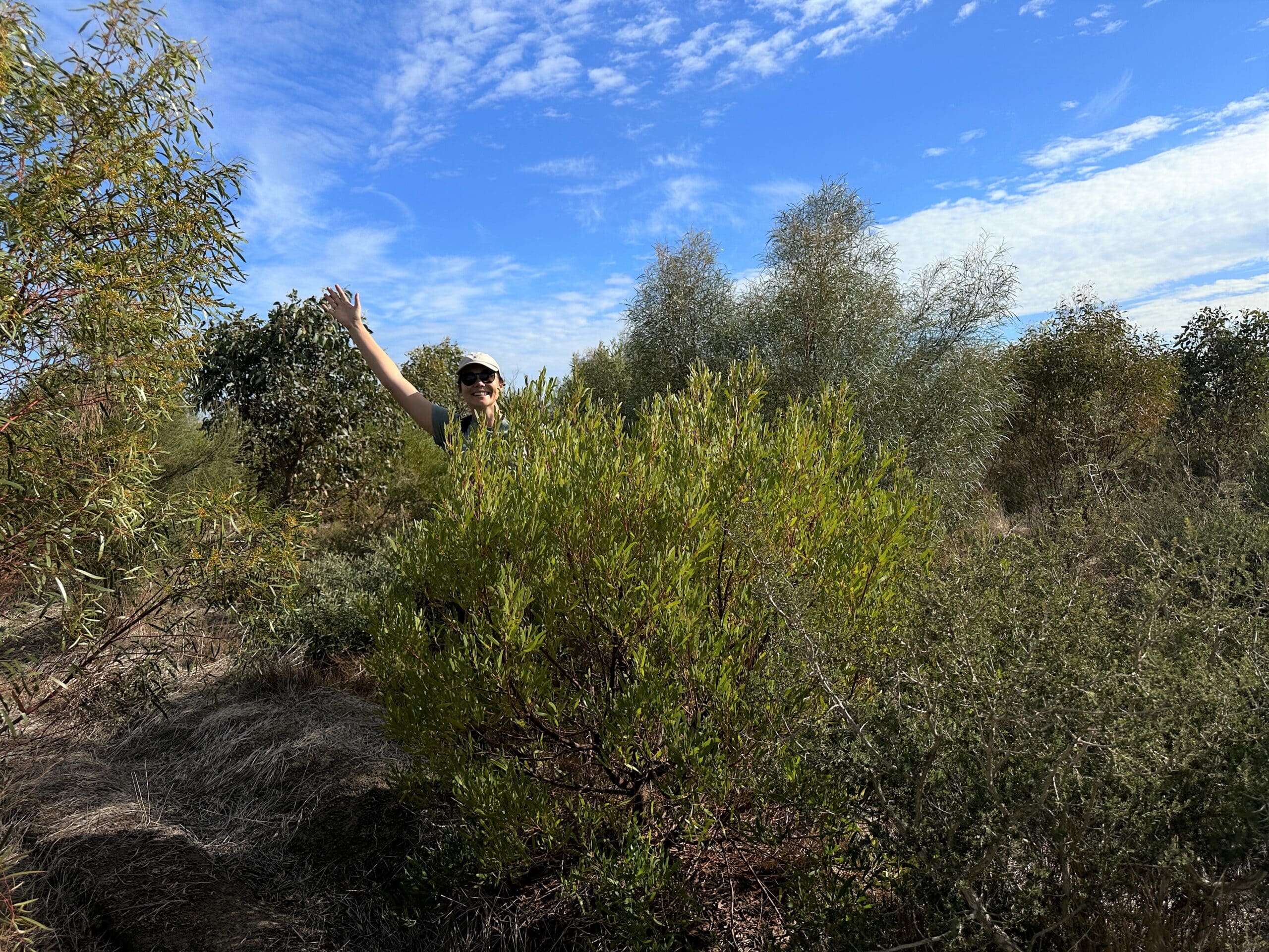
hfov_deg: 71.6
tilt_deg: -1.5
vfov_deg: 56.8
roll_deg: +1.2
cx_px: 634
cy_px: 476
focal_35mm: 24
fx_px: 880
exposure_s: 1/9709
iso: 80
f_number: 1.78
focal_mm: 6.86
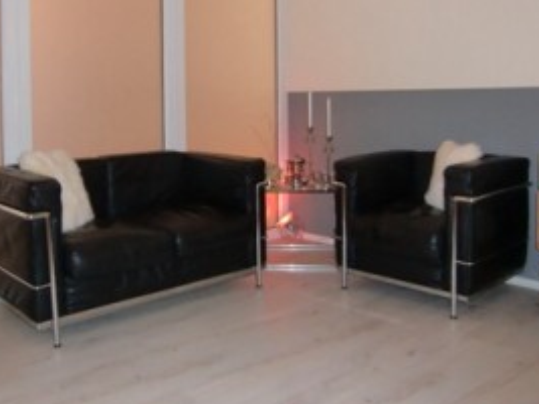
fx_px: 560
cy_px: 121
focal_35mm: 36
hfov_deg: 51.2
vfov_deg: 39.0
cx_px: 228
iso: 400
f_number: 3.2
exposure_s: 1/60
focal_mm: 4.3
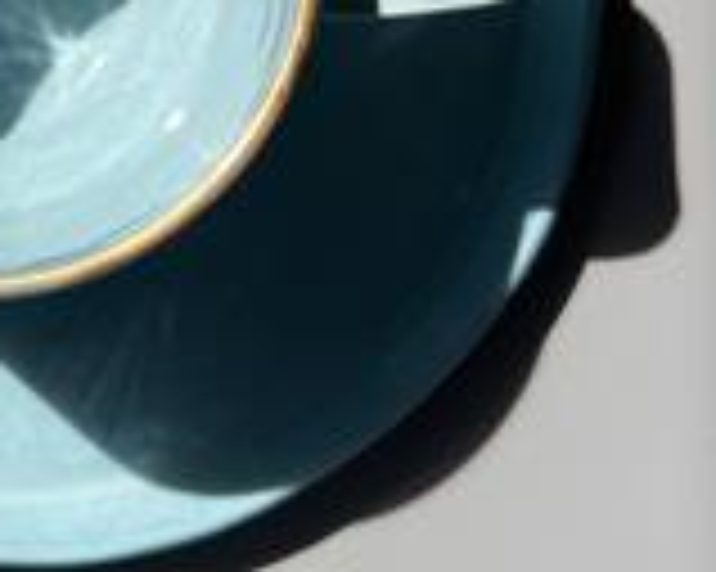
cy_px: -29
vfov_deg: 17.5
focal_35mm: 85
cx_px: -36
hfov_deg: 21.5
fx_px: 1800
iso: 50
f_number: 1.5
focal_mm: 5.7
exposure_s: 1/3968
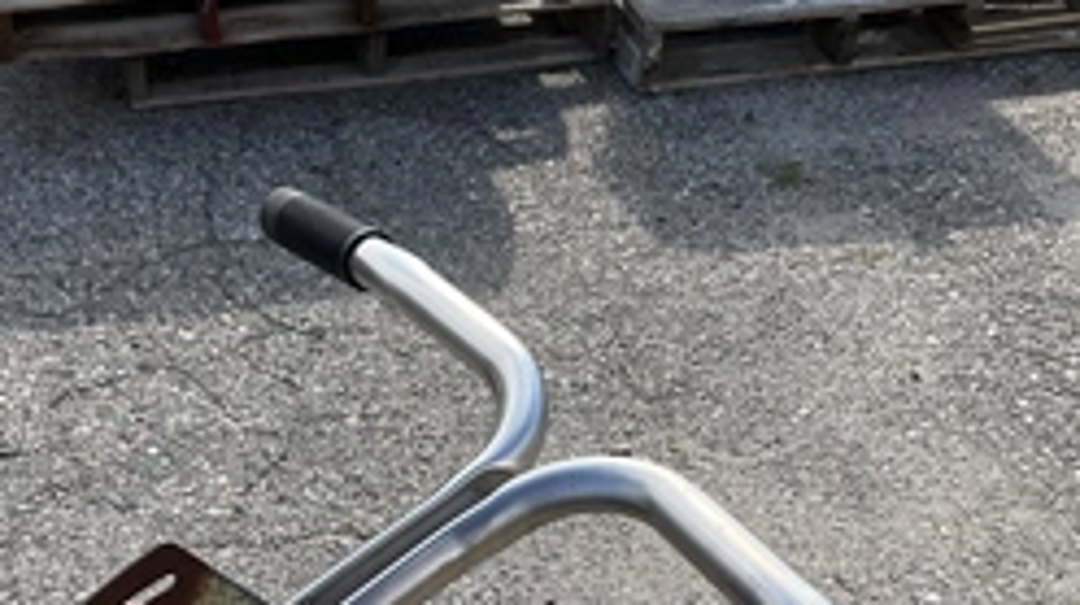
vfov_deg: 22.3
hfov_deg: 40.1
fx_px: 1459
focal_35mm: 51
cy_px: 649
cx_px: 348
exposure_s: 1/997
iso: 25
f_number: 1.8
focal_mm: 3
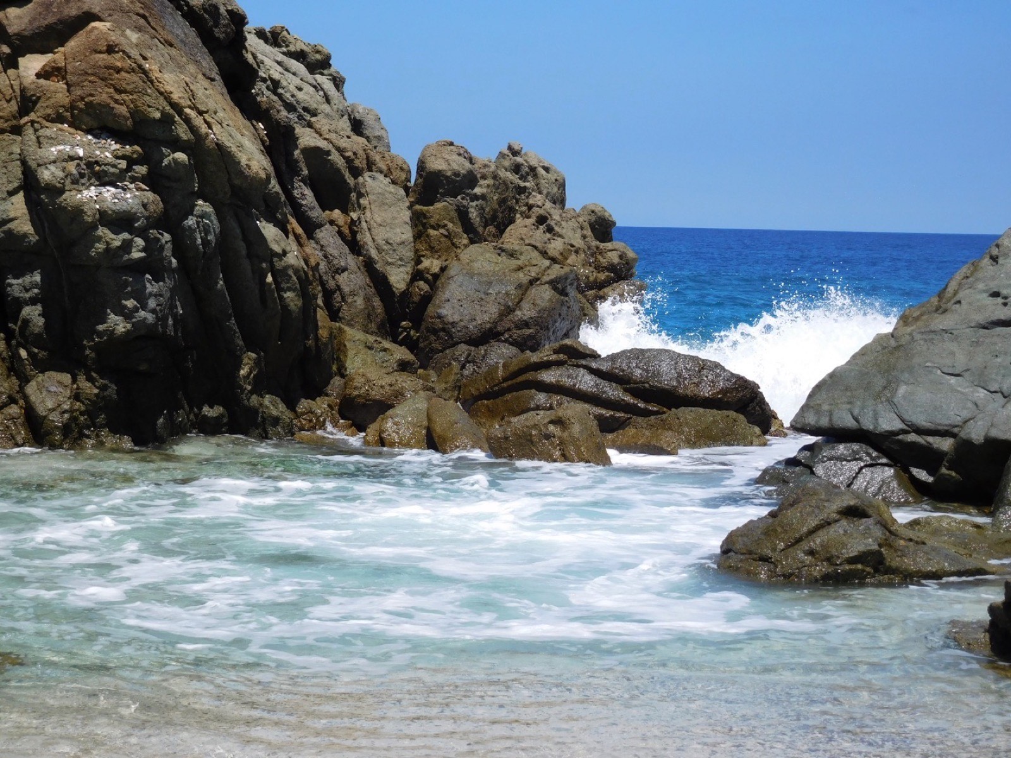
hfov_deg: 27.8
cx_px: 506
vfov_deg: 21.0
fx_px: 2044
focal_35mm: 70
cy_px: 379
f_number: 4.5
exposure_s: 1/1250
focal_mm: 12.5
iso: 125
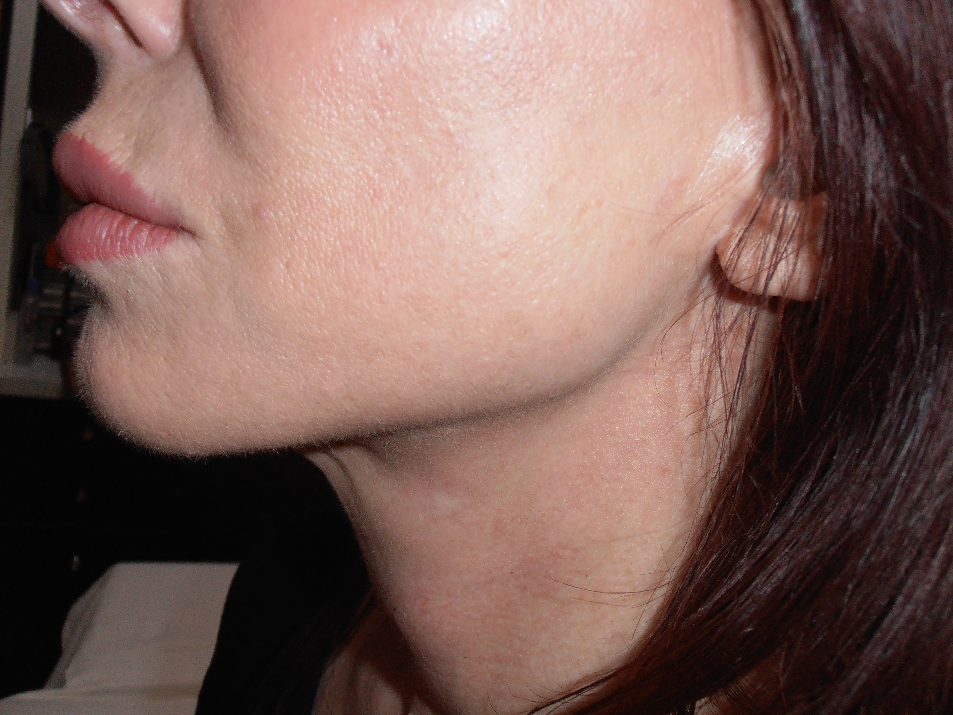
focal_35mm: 37
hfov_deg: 50.1
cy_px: 358
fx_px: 1019
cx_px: 476
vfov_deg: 38.7
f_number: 3.9
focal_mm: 6.61
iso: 125
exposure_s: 1/40
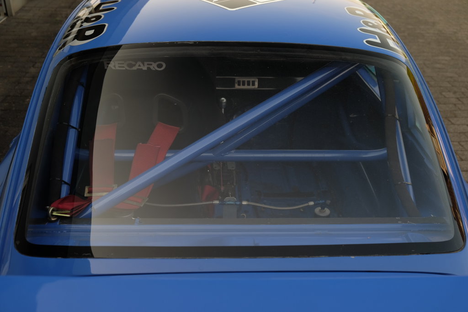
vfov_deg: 31.9
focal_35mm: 42
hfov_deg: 46.4
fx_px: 546
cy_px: 156
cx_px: 234
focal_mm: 27.7
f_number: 4
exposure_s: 1/125
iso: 200
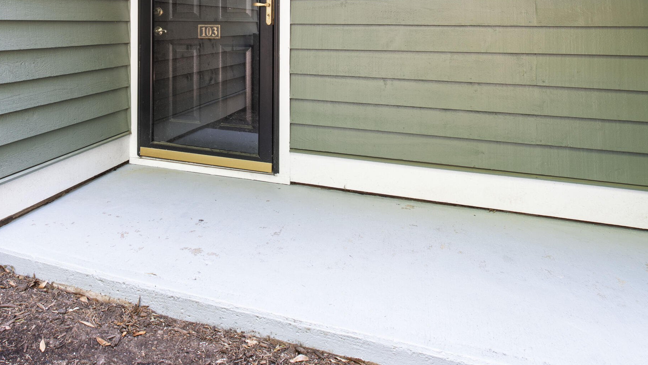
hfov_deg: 69.3
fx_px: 447
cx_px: 203
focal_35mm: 26
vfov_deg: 40.4
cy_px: 23
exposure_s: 1/1.67
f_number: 8
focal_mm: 10
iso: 100
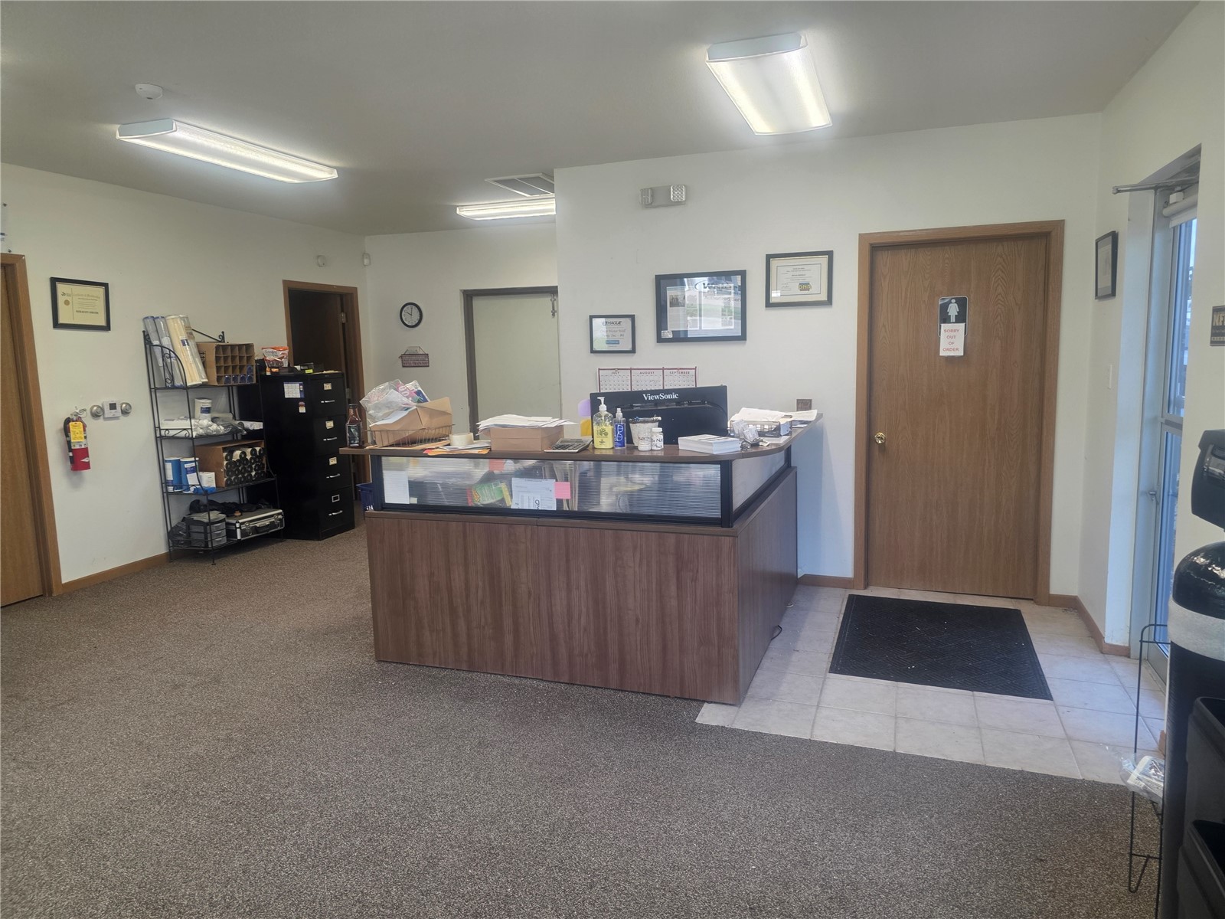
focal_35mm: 23
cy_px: 460
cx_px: 612
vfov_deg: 58.9
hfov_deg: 73.9
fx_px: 814
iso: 160
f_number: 1.7
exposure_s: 1/120
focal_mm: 6.3
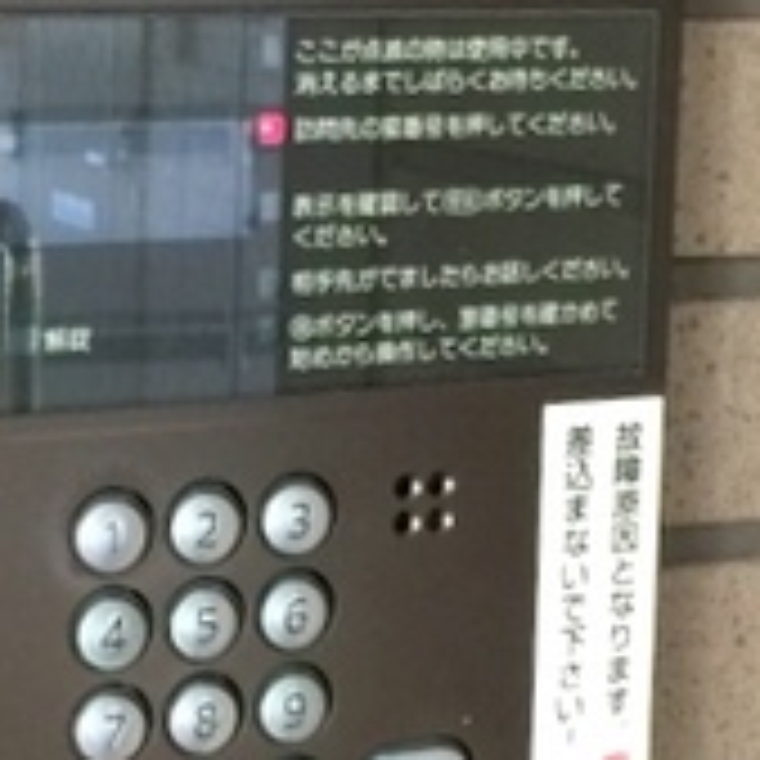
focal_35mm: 91
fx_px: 2260
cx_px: 211
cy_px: 414
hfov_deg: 19.0
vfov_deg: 19.1
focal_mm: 4.15
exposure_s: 1/15
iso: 125
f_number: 2.2
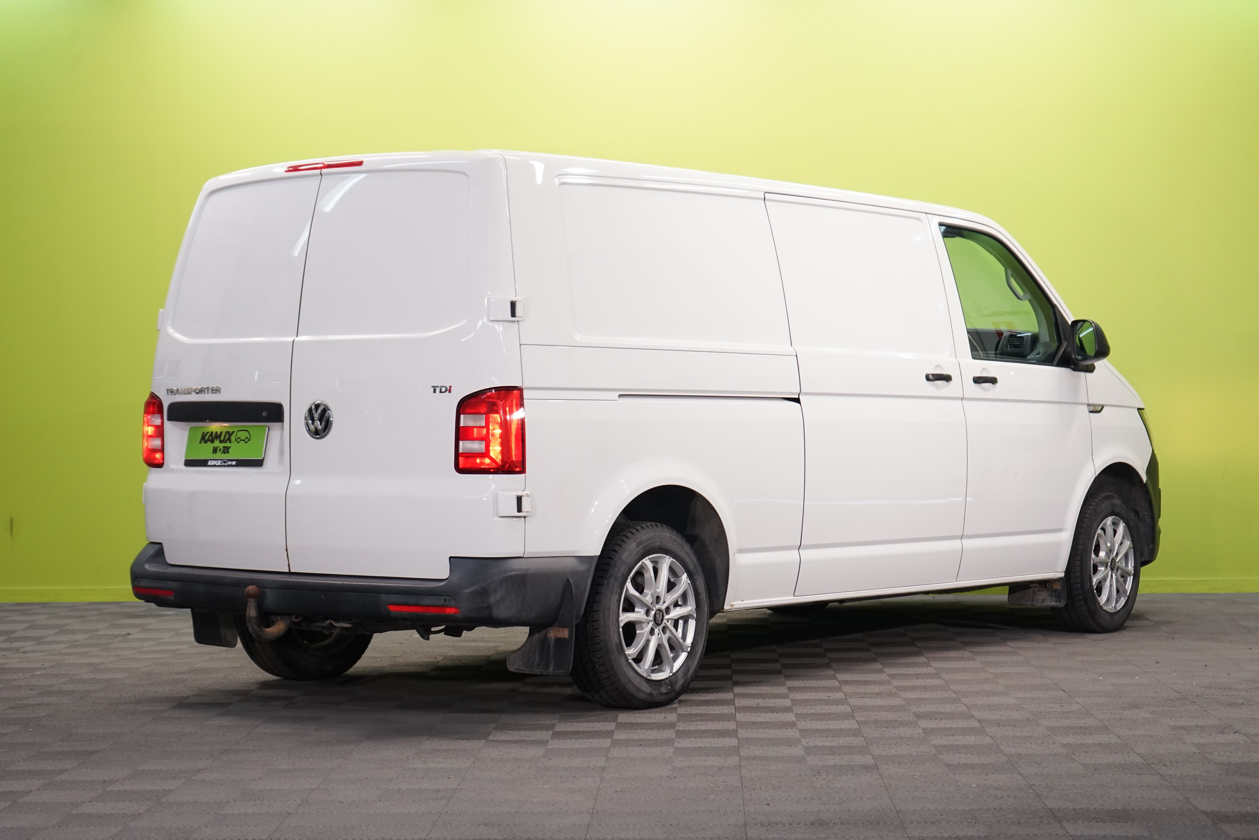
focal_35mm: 70
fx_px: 2448
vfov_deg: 19.5
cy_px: 420
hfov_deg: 28.8
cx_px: 630
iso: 1250
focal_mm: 70
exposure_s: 1/100
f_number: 5.6
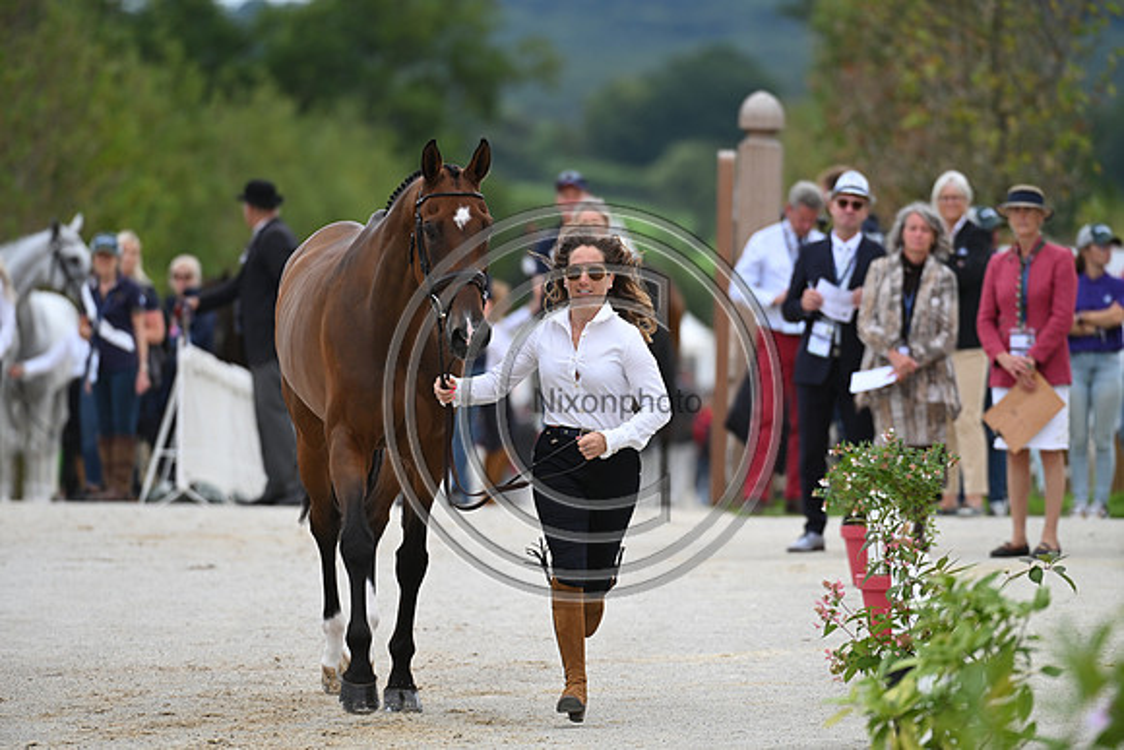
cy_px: 375
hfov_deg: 5.2
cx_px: 562
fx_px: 12491
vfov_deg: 3.4
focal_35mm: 400
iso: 560
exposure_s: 1/1600
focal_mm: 400
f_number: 5.6
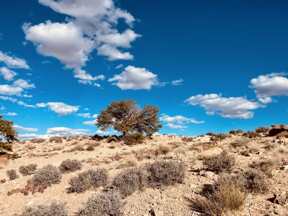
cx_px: 144
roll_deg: +0.3
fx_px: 208
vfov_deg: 54.9
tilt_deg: +11.4
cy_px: 108
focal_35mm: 25
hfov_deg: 69.4
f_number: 1.6
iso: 32
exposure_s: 1/5376
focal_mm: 5.1
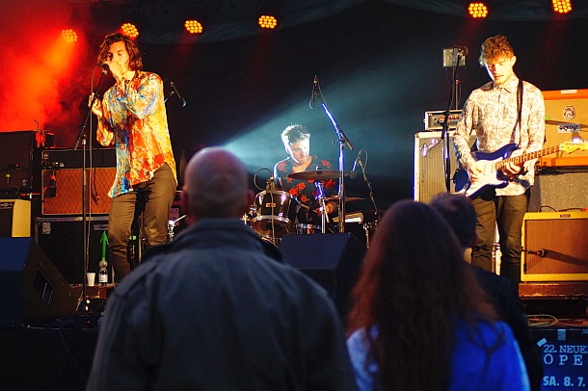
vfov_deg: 13.0
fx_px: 1714
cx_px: 294
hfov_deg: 19.5
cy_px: 196
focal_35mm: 105
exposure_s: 1/125
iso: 1000
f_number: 4
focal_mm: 70
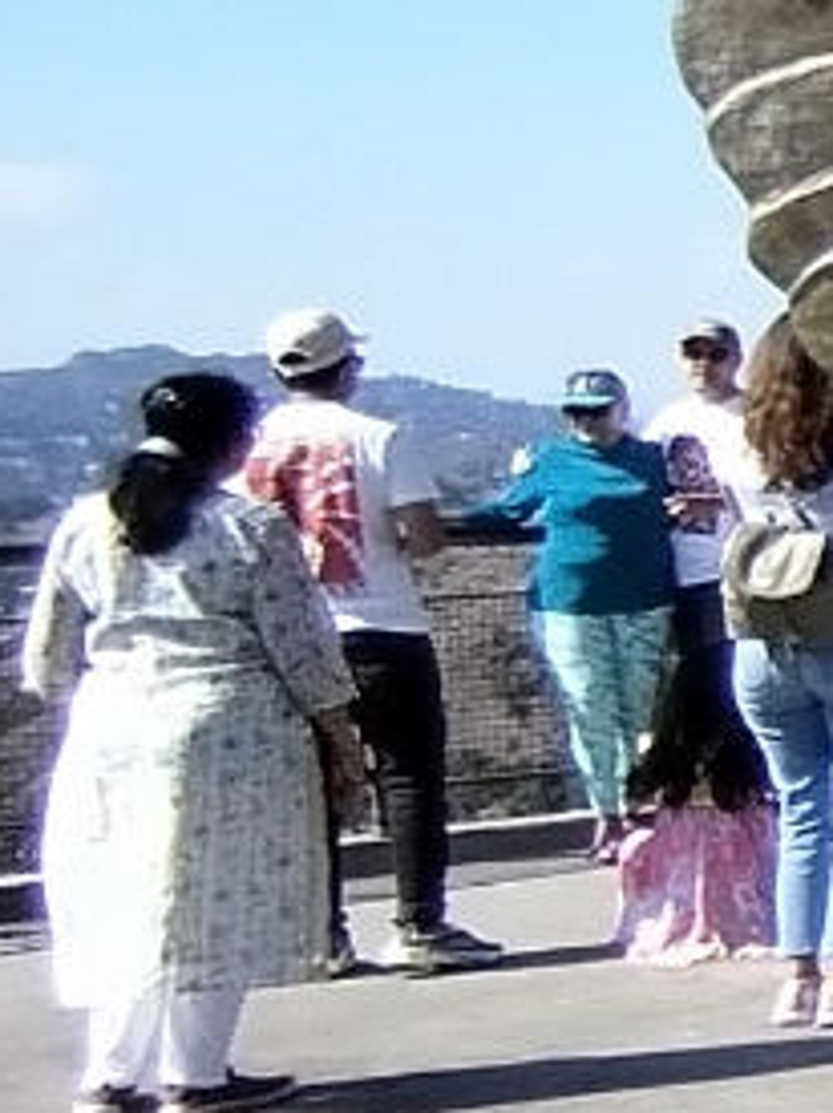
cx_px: 2402
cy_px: 453
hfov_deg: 10.8
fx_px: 3179
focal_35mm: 99
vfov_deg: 19.8
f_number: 2.2
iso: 100
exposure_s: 1/728
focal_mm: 1.42
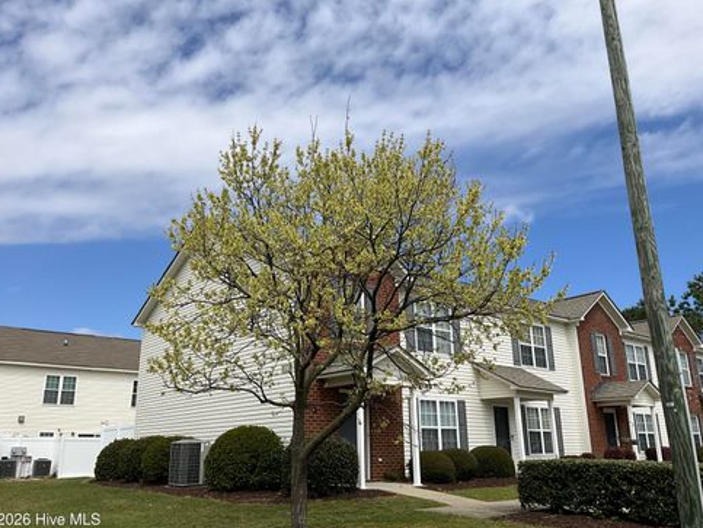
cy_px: 271
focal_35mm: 30
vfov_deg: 46.8
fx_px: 610
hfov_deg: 59.9
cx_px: 348
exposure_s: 1/2801
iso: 25
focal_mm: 3
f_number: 1.8
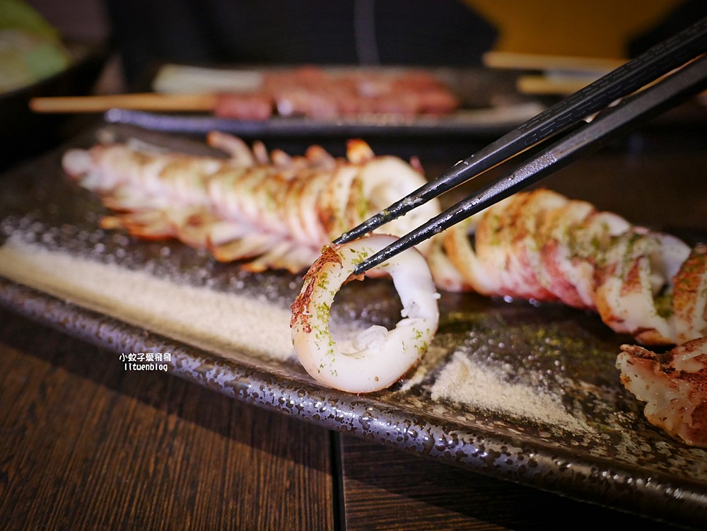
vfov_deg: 49.8
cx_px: 354
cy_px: 266
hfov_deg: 63.4
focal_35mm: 28
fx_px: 572
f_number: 2.5
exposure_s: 1/60
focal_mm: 14
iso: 1250
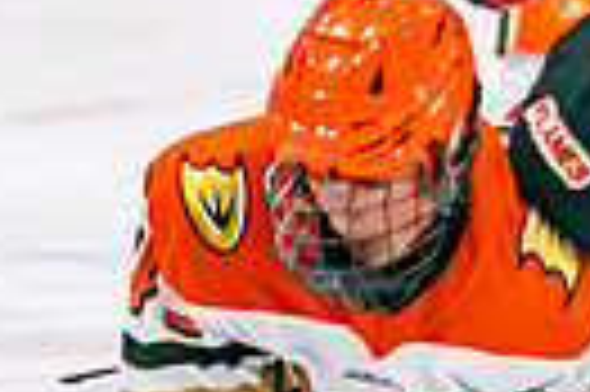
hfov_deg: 3.4
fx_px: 9821
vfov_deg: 2.3
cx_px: 123
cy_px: 747
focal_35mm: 600
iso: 640
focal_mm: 100
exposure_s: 1/640
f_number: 2.8
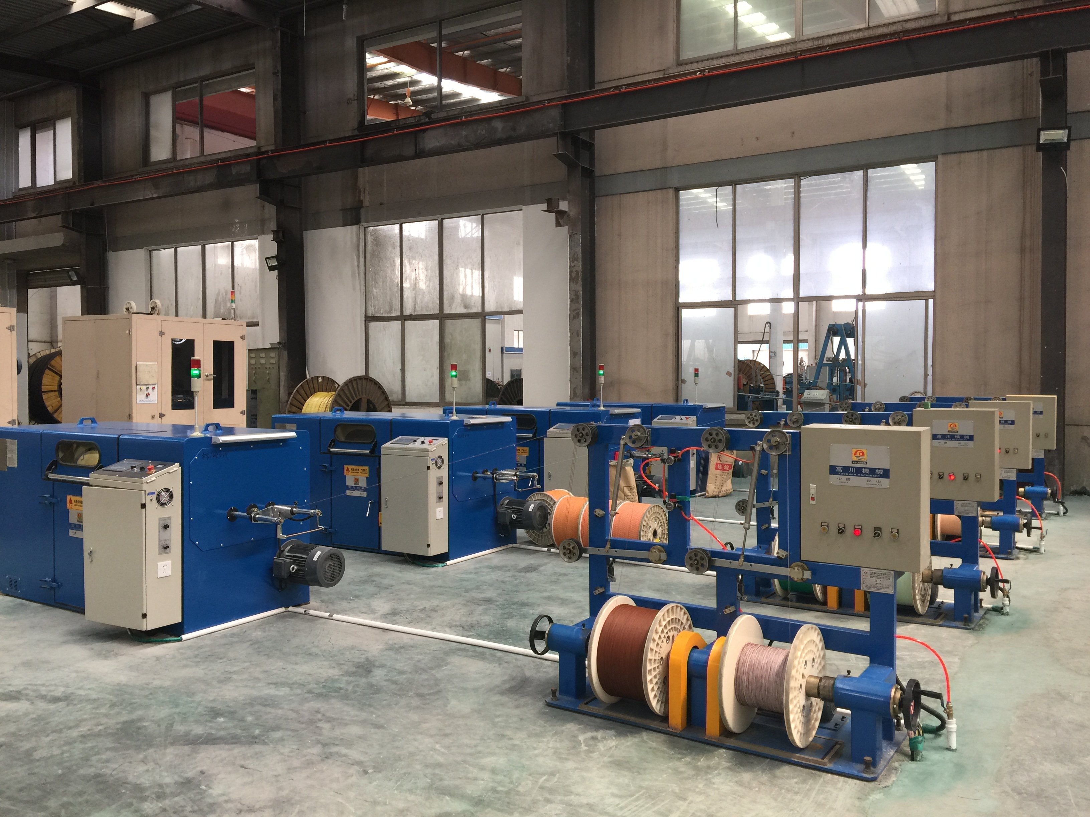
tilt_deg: -1.9
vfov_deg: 48.2
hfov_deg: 61.7
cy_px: 408
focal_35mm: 29
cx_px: 545
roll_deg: -0.9
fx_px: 913
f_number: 2.2
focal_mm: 4.15
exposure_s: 1/30
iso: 32
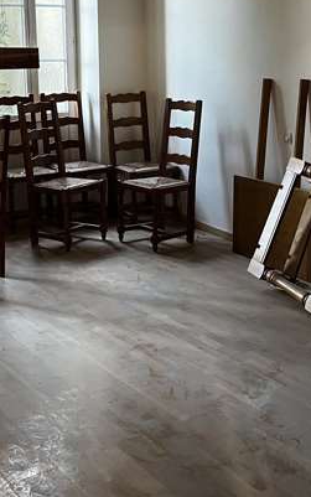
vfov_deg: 36.4
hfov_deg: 23.6
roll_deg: +0.7
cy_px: 157
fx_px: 745
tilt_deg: -6.7
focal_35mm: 55
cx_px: 138
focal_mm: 5.1
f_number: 1.6
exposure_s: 1/60
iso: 400
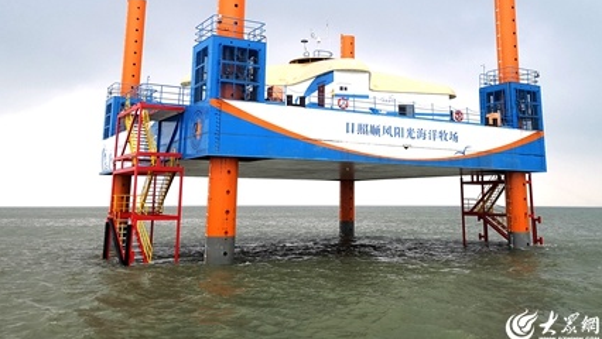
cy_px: 69
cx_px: 339
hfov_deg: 52.6
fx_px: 607
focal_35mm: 38
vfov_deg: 30.5
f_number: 1.8
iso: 50
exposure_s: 1/507
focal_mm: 3.95
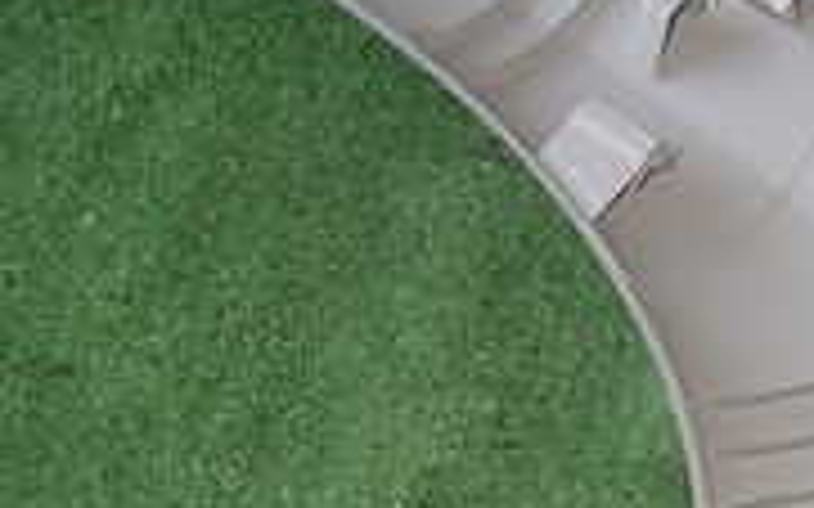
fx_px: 1952
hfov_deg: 23.3
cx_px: 630
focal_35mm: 88
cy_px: 346
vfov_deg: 14.8
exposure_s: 1/30
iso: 125
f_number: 5.6
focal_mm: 4.5
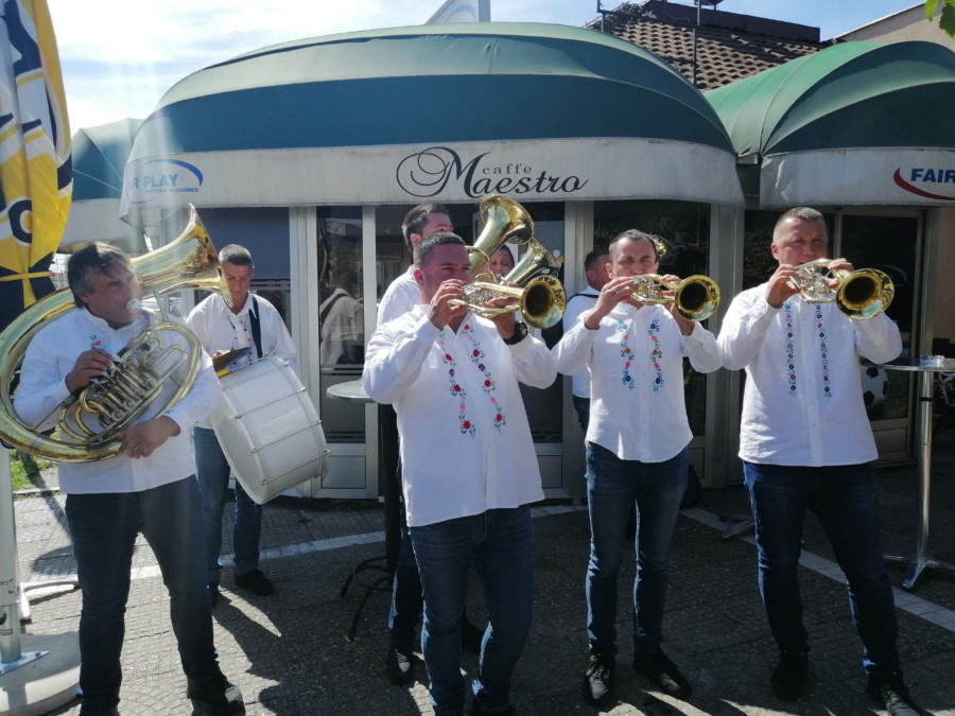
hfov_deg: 65.3
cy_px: 358
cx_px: 478
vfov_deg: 51.4
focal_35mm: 27
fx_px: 745
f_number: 1.8
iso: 50
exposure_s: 1/1282
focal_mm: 3.95
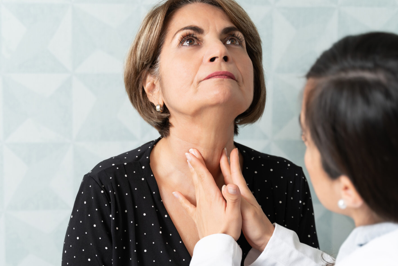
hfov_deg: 28.0
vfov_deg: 18.9
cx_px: 160
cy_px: 157
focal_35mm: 72
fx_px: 796
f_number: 2.8
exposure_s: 1/200
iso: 100
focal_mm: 50
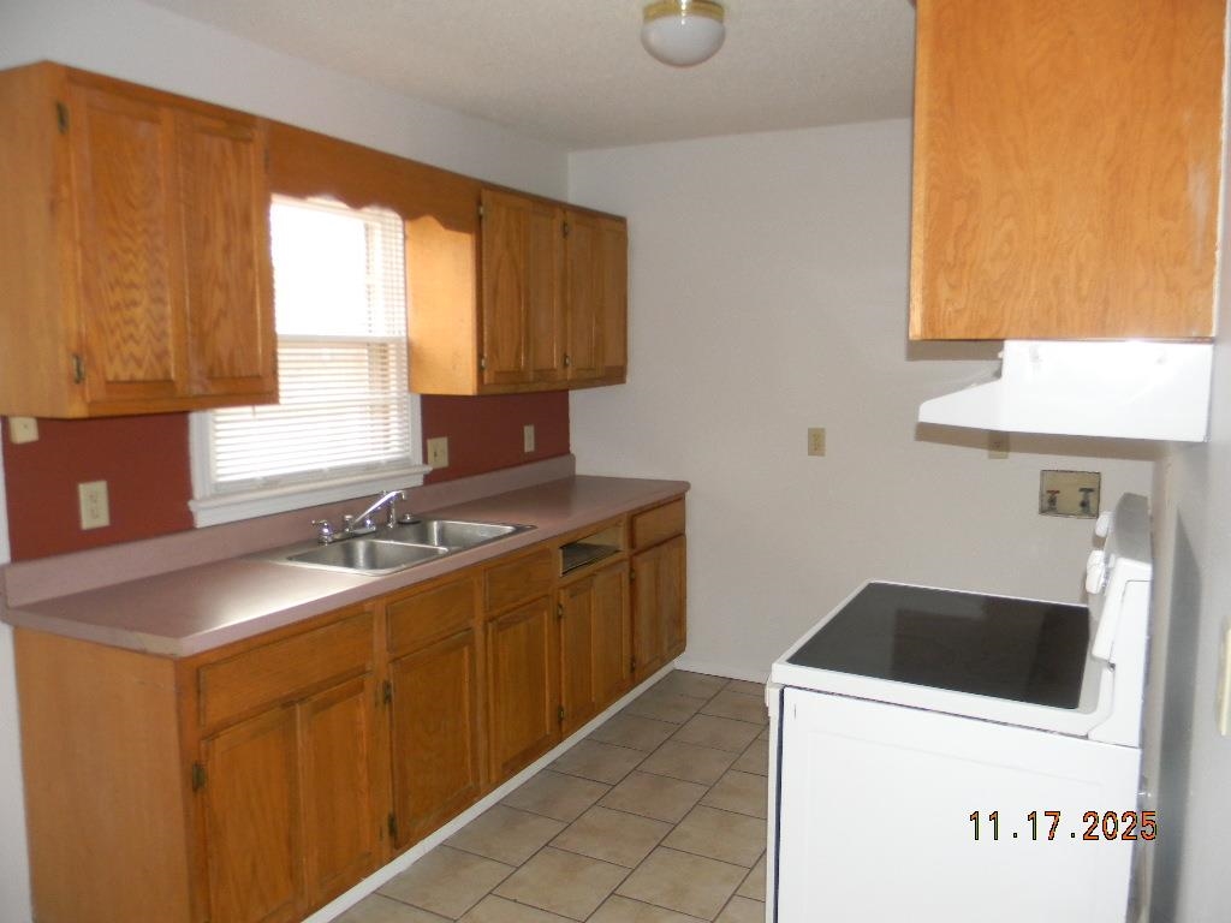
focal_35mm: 28
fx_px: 996
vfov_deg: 49.7
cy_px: 462
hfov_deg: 63.4
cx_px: 616
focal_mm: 5
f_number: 3.5
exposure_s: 1/26
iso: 200
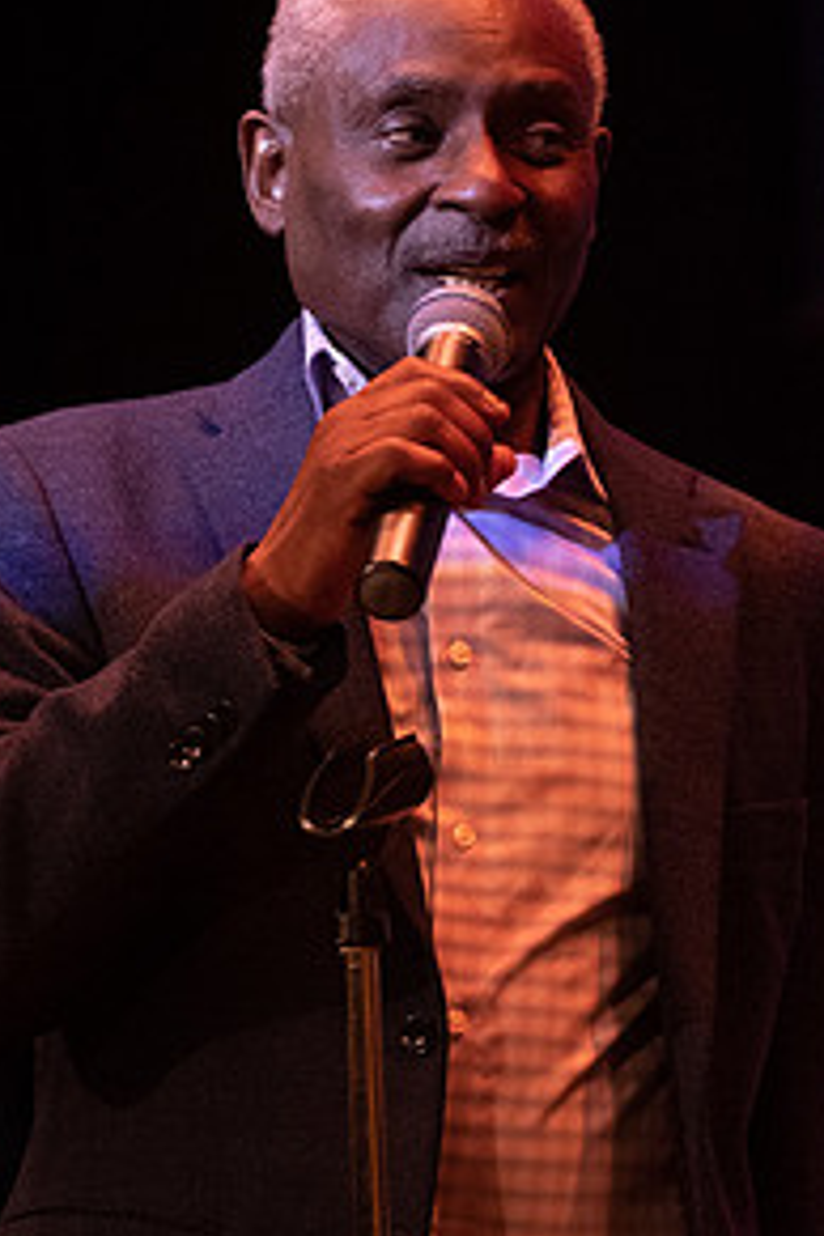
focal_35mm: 269
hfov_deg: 5.1
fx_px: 9235
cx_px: 399
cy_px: 497
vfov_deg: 7.7
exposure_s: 1/250
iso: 3200
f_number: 4
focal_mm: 116
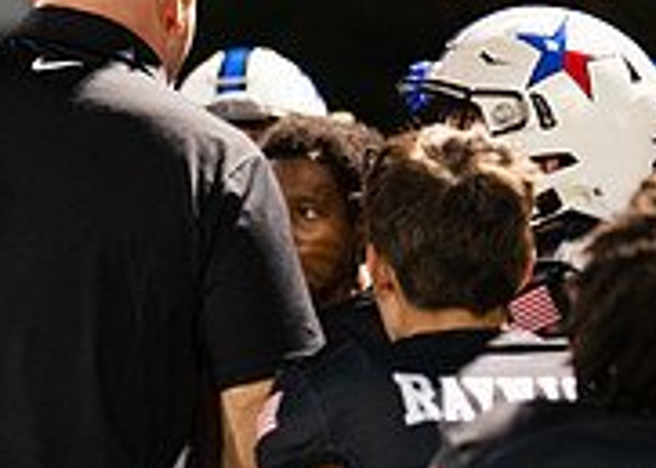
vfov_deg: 7.8
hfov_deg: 10.8
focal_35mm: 183
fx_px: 3407
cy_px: 181
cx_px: -108
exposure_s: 1/400
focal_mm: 50
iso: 2000
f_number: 1.2
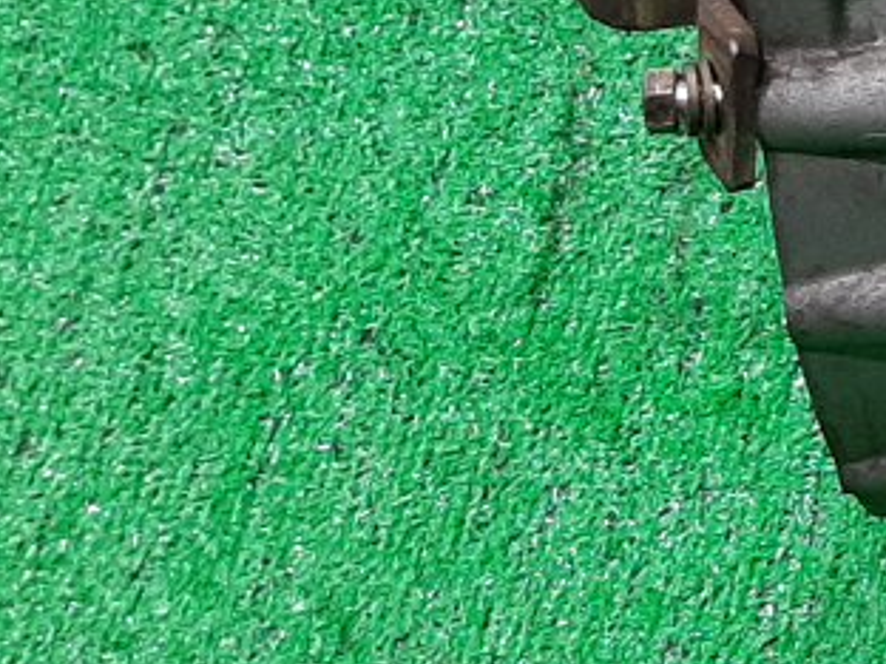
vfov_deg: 12.2
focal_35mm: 120
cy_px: 3
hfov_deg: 13.3
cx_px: 1940
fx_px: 3071
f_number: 1.7
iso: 112
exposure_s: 1/50
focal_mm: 3.93
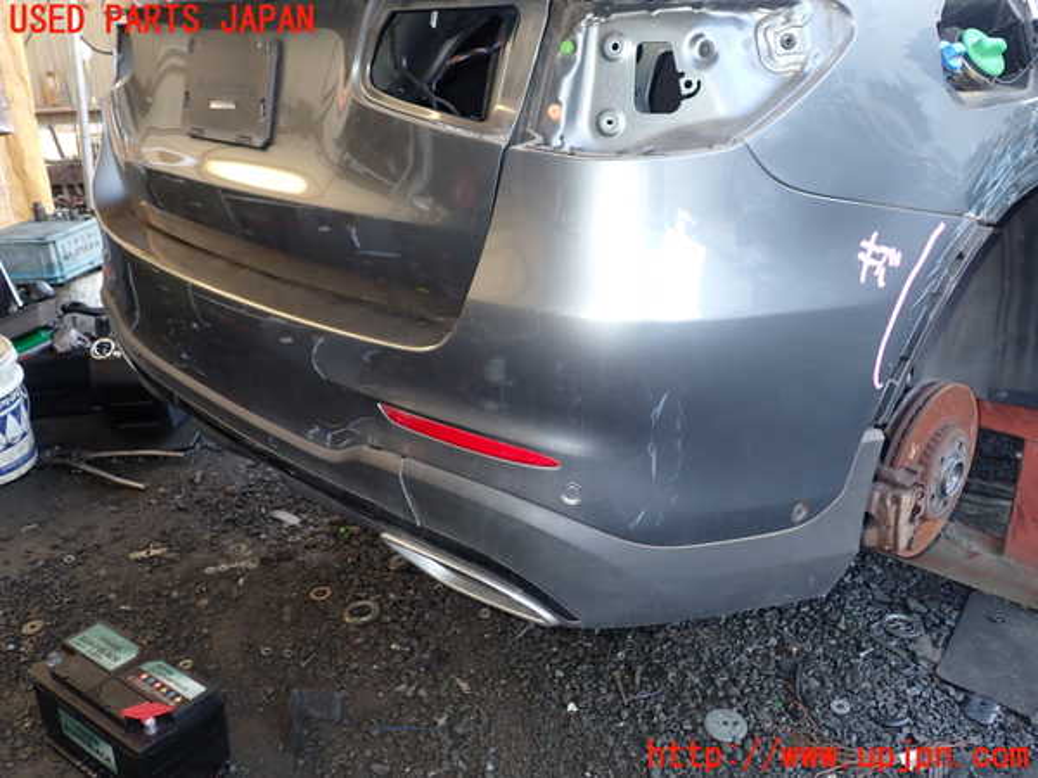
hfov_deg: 60.0
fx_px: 900
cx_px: 519
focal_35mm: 30
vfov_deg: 46.8
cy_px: 389
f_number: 2.3
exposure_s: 1/60
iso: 125
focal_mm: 5.4
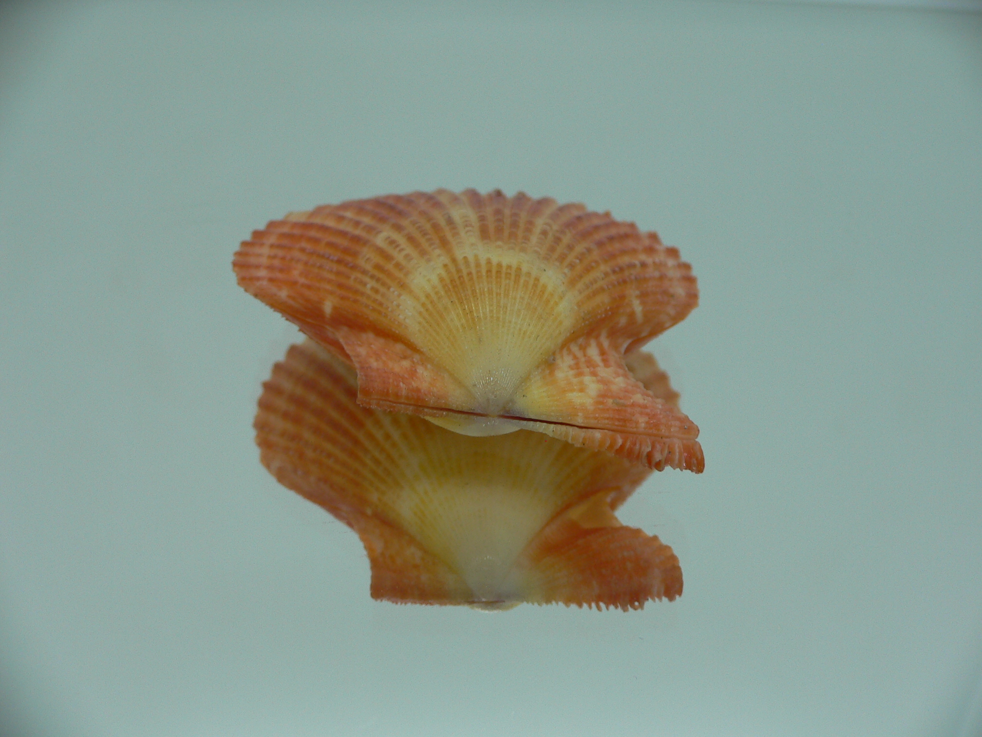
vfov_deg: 40.7
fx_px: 993
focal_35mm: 35
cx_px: 491
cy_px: 368
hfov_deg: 52.6
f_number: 2.8
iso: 80
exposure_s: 1/60
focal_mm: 4.6
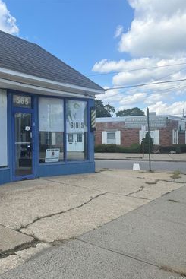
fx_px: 263
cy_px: 140
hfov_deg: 36.4
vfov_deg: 55.8
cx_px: 17
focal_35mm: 34
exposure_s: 1/2232
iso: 80
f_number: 1.78
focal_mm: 6.76
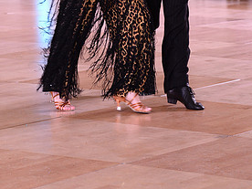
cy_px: -57
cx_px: 154
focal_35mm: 212
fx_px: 1543
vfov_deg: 6.9
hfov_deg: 9.3
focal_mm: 105
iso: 1250
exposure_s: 1/125
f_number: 5.6
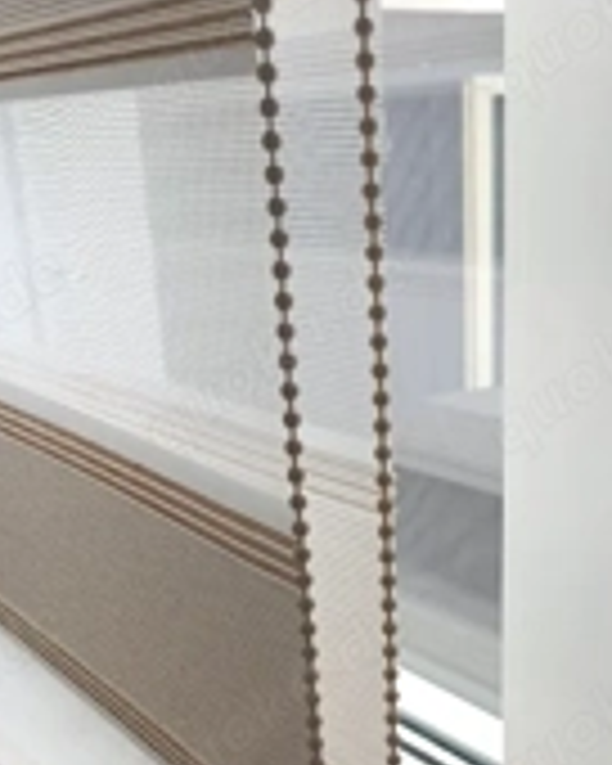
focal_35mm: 55
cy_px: 752
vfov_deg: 31.7
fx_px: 1245
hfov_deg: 27.5
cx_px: 374
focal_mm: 5.24
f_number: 1.7
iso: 160
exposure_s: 1/100
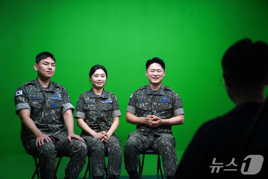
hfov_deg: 33.4
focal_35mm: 60
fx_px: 447
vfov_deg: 22.6
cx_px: 134
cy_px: 90
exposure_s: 1/250
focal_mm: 60
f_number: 2.8
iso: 250
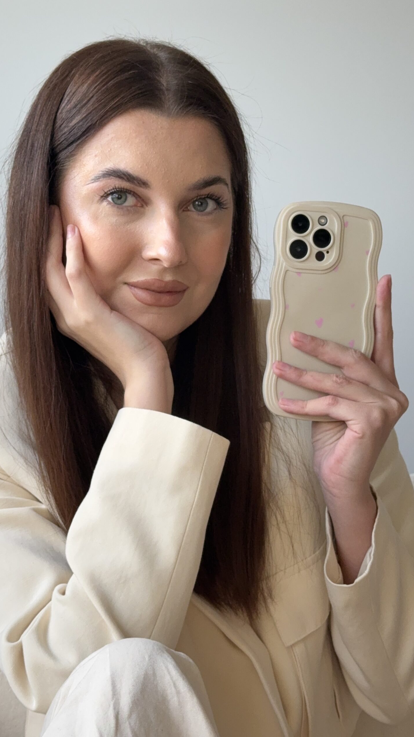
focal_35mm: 53
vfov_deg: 39.2
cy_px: 368
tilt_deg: -0.7
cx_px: 176
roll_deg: +0.0
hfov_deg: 22.6
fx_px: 1034
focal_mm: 6.76
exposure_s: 1/90
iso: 100
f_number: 1.78
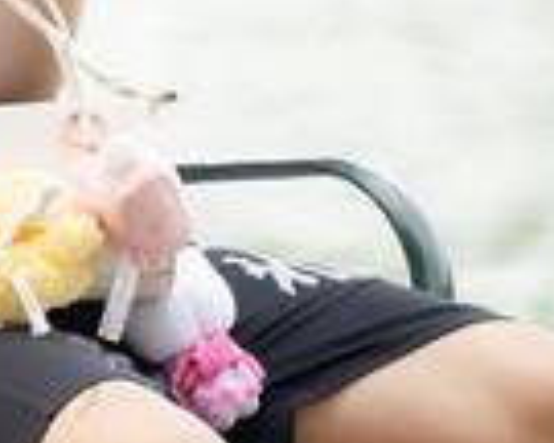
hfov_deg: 2.7
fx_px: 11691
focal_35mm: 713
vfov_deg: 2.2
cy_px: 0
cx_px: -472
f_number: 3.5
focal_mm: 155
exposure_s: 1/640
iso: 320
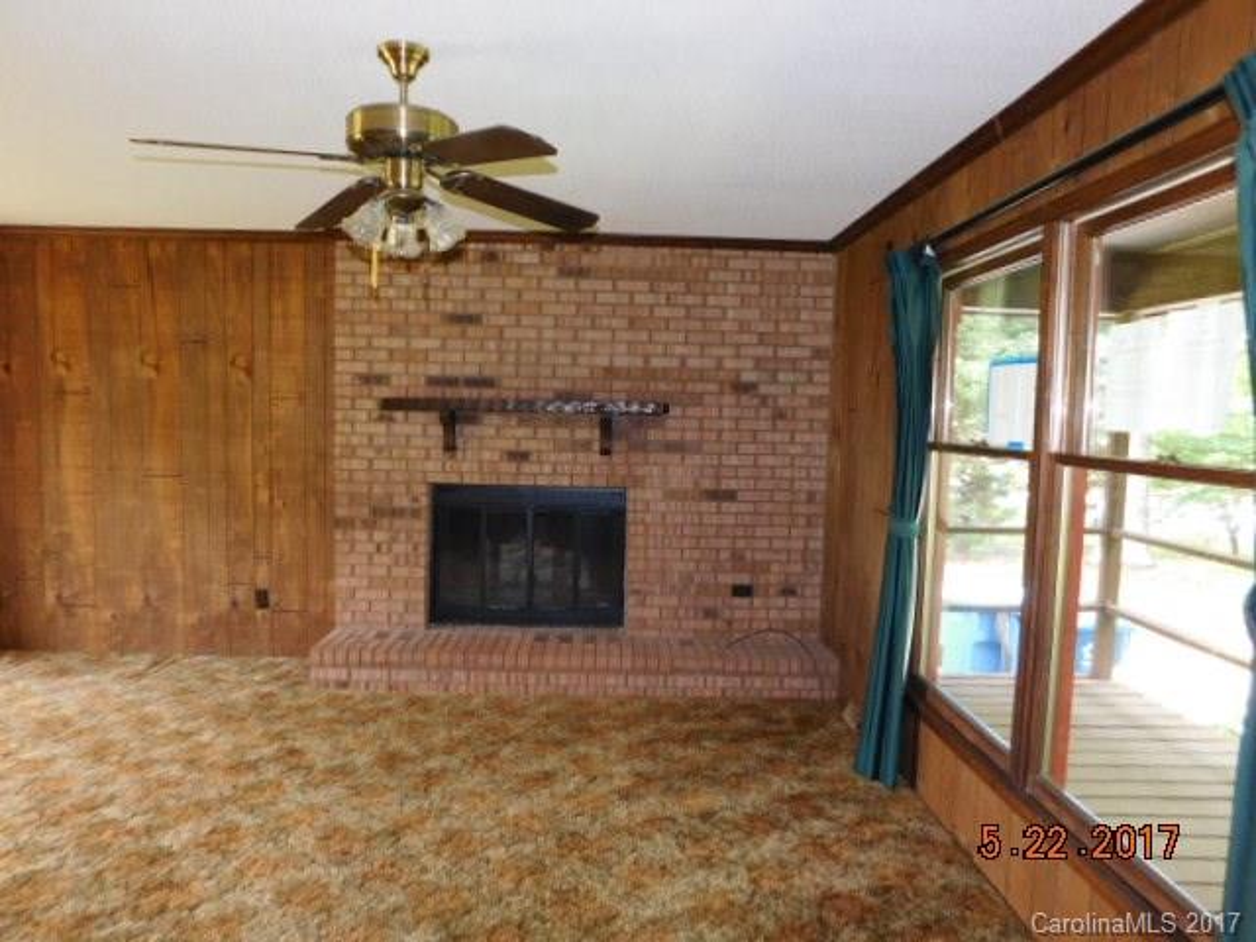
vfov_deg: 58.9
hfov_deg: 73.9
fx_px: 835
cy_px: 471
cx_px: 628
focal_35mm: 23
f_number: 3
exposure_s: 1/30
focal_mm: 4
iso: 200
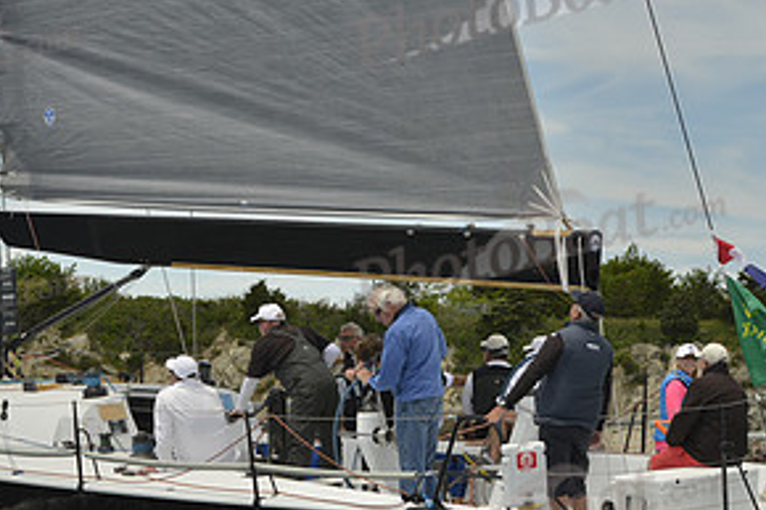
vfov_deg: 9.8
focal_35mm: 140
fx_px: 2977
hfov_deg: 14.6
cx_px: 219
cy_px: 419
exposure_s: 1/1600
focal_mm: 70
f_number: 7.1
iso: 280
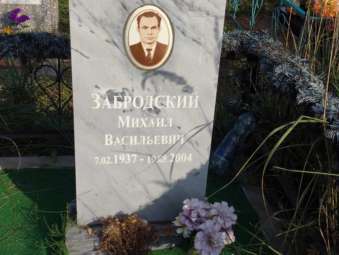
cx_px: 169
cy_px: 128
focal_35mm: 51
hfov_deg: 37.5
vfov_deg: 28.6
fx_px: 499
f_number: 1.7
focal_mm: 4.71
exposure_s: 1/3604
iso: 50
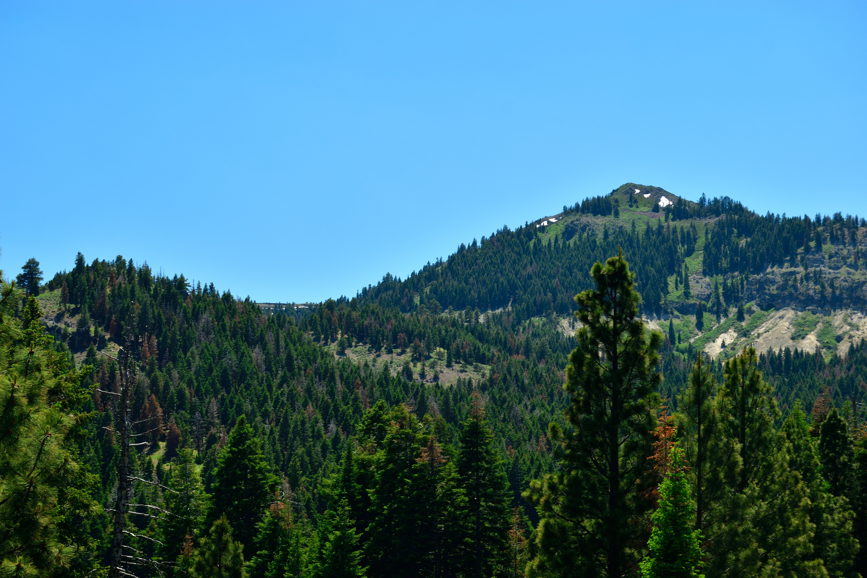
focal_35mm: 75
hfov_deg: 27.0
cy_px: 289
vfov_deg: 18.2
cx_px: 434
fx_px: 1806
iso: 100
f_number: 9.5
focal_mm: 50
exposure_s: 1/60
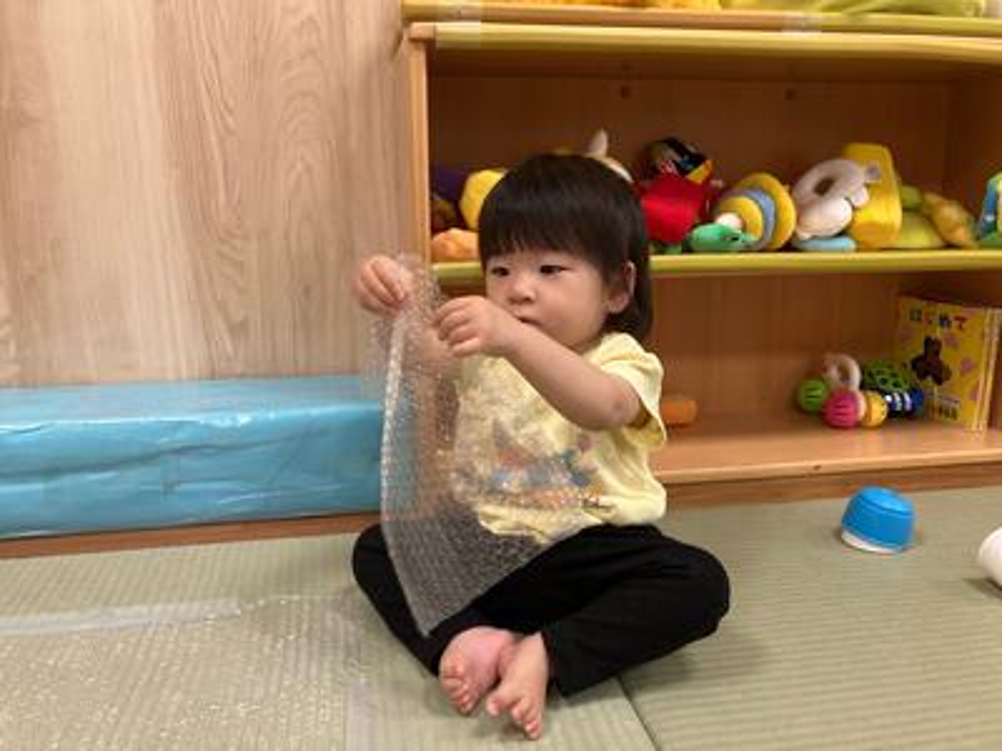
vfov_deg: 49.7
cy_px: 376
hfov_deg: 63.4
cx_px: 501
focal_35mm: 28
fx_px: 810
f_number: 1.8
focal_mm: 3.99
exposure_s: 1/87
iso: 80
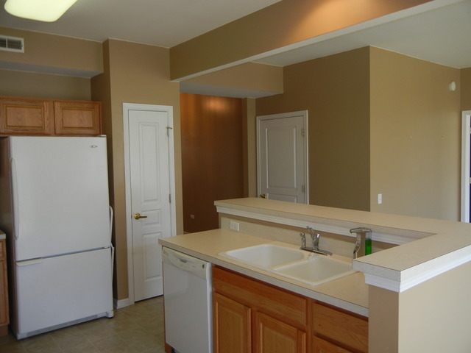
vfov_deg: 46.8
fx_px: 408
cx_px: 236
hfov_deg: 60.0
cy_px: 176
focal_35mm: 30
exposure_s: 1/42
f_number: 3.5
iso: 160
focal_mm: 5.4
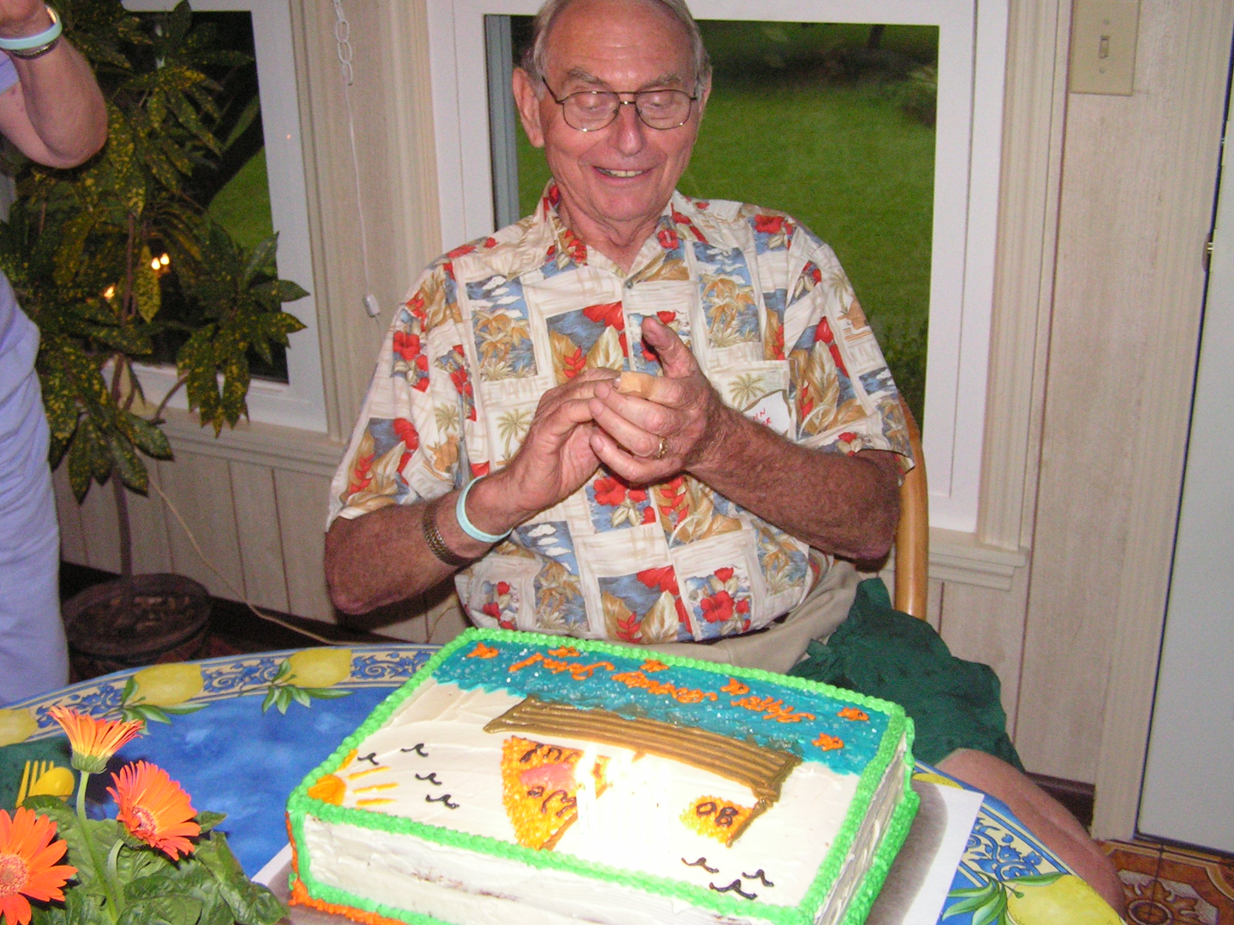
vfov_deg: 34.3
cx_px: 639
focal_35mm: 42
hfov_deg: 44.8
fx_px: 1497
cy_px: 432
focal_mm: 6.3
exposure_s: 1/40
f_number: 2.8
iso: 200
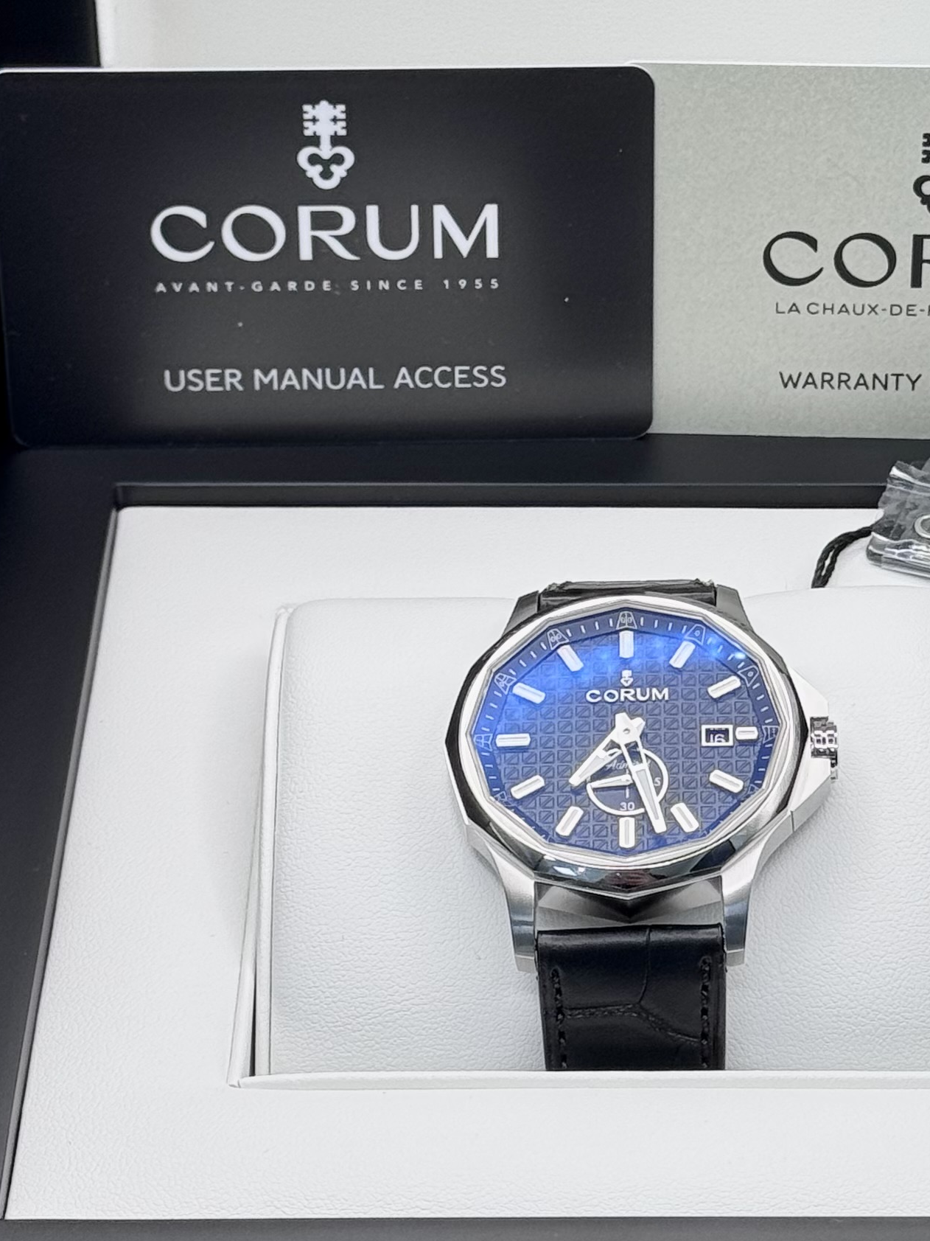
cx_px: 611
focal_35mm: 115
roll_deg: +1.0
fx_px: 4120
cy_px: 466
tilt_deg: -34.3
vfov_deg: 17.1
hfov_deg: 12.9
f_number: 1.78
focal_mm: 6.76
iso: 50
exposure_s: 1/123
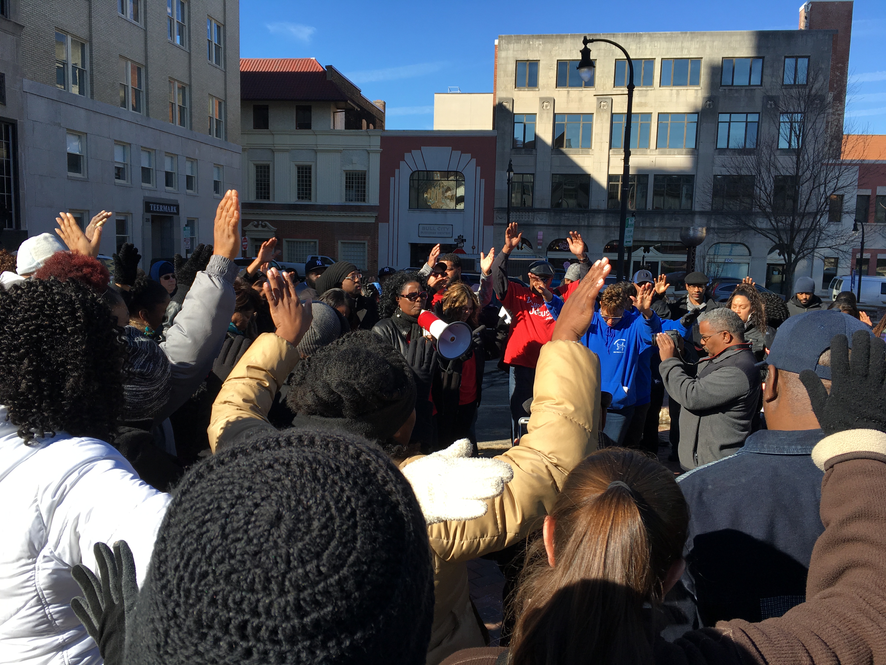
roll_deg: -1.7
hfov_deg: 61.7
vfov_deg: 48.2
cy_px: 332
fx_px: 742
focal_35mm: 29
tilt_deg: -5.6
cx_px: 443
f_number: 2.2
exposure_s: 1/874
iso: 25
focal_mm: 4.15
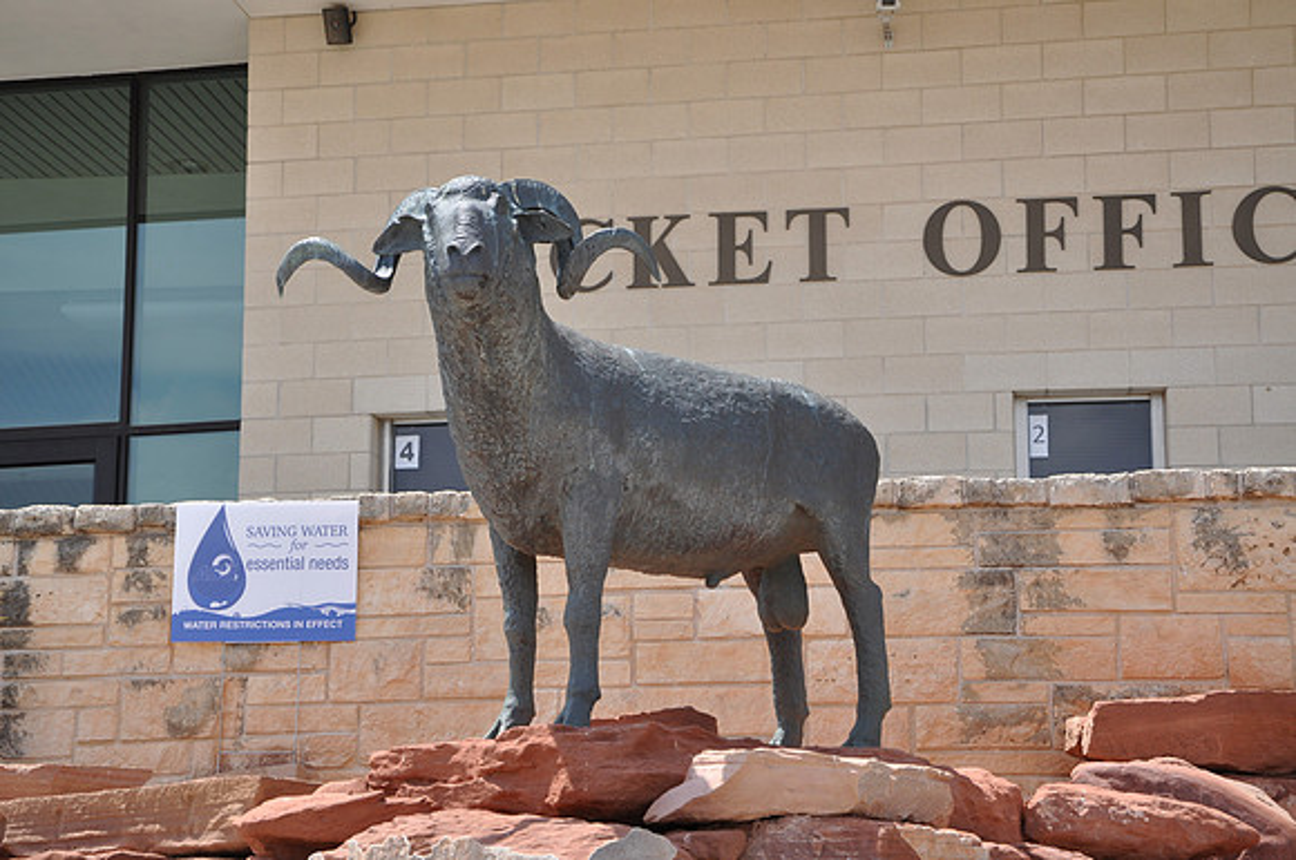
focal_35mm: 75
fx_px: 2696
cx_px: 648
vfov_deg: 18.1
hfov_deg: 27.0
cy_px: 430
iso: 200
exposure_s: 1/250
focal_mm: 50
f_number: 8
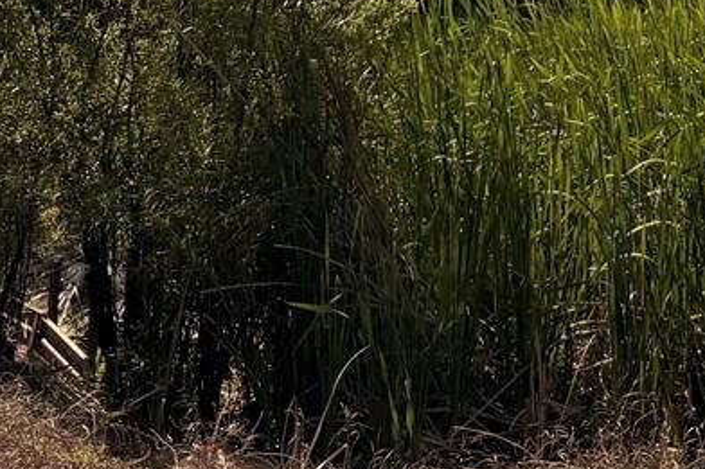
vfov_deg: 12.0
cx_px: 991
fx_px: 1997
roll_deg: +1.7
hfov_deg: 18.2
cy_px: -444
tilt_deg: +6.5
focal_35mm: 102
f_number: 1.78
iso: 80
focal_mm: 6.76
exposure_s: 1/7353
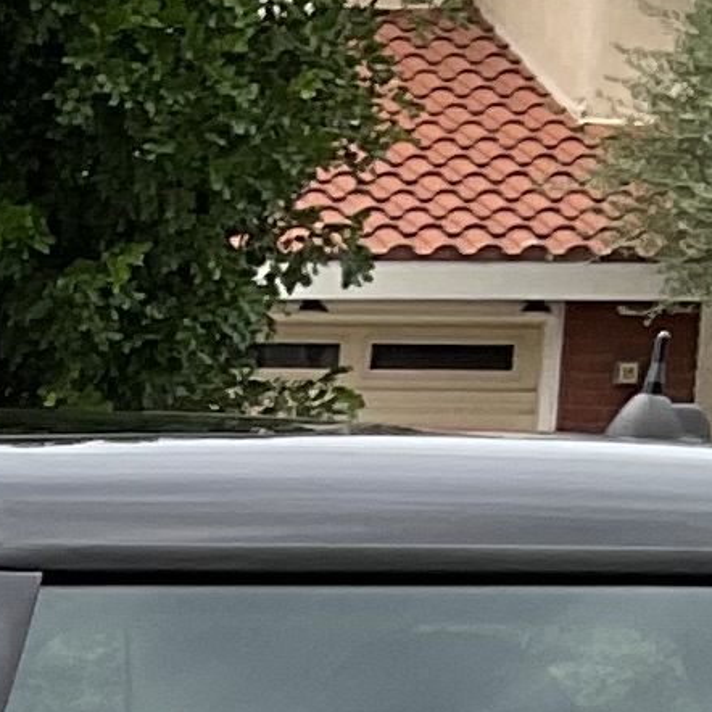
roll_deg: -0.9
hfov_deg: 7.2
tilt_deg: -15.3
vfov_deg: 6.9
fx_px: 5445
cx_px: -770
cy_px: 1904
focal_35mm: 234
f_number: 1.8
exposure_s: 1/657
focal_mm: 3
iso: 16
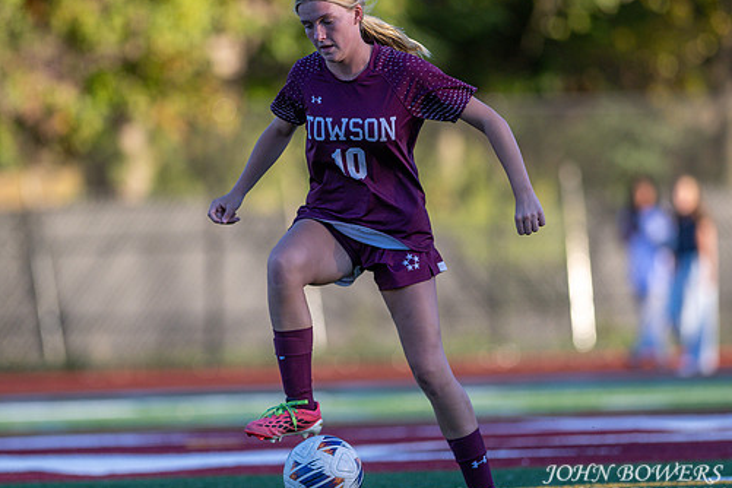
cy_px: 232
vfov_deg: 3.2
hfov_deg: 4.8
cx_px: 350
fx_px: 8722
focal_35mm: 429
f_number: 2.8
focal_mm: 300
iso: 360
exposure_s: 1/1600
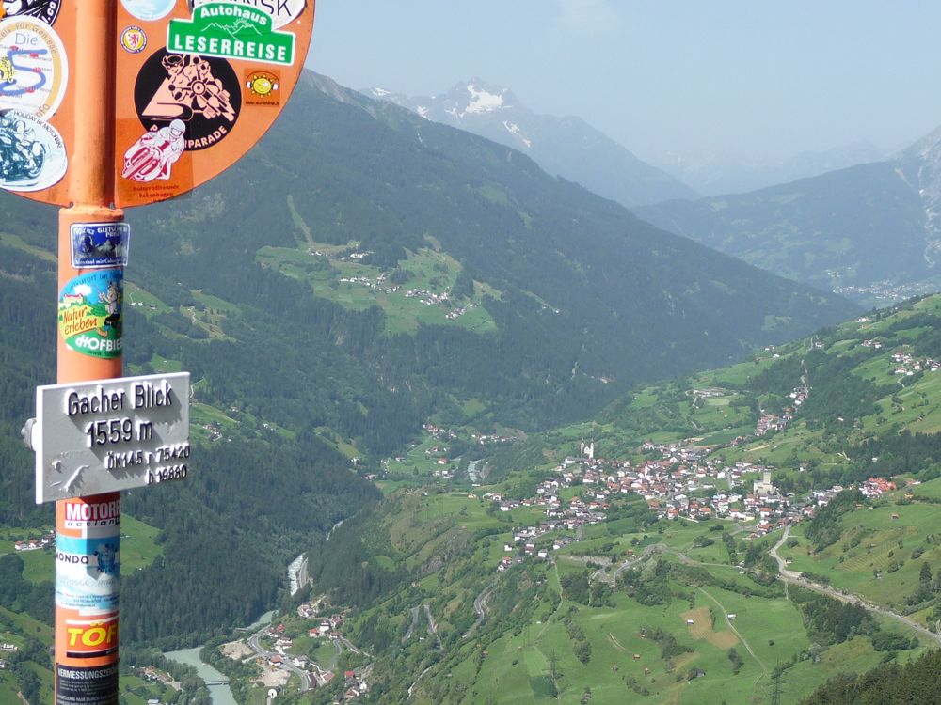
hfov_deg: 31.7
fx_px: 1658
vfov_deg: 24.0
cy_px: 352
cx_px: 470
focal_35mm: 61
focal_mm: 7.6
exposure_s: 1/640
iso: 100
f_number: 4.1
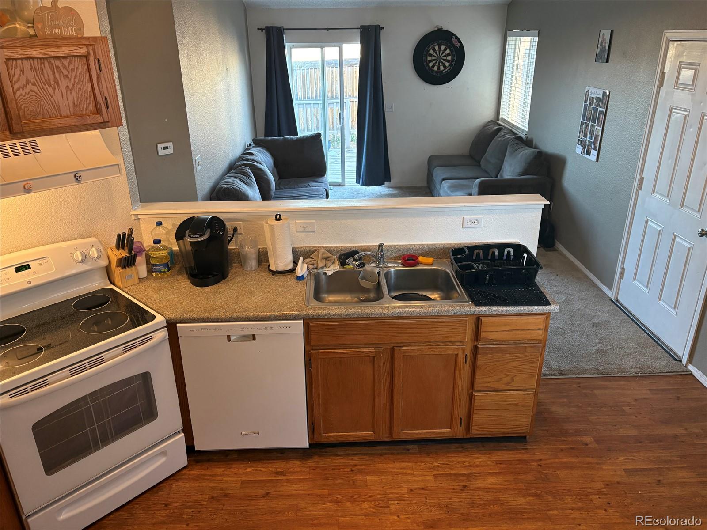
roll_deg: +0.8
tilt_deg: -21.8
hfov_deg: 67.3
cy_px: 265
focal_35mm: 26
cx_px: 354
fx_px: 531
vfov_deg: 53.1
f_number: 1.6
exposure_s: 1/60
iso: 200
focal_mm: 5.96
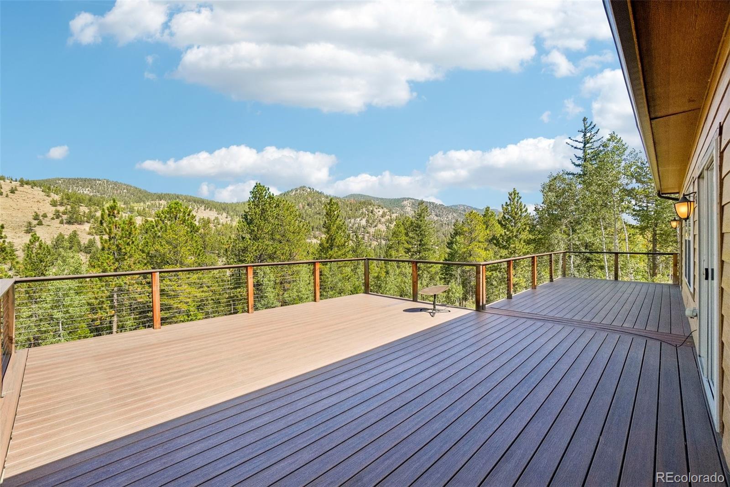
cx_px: 365
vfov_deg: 77.3
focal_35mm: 15
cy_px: 244
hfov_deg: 100.4
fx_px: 304
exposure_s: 1/1000
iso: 400
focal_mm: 10
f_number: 8
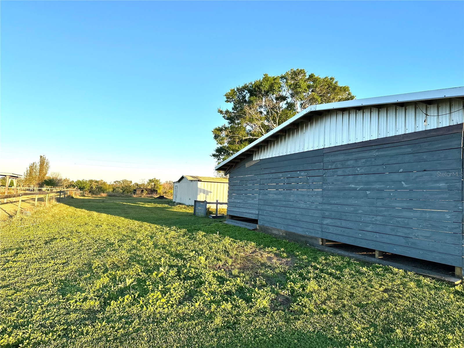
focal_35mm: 24
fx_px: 322
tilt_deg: +4.2
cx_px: 232
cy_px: 174
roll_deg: -2.0
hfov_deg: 71.6
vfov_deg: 56.8
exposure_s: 1/1664
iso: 80
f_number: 1.78
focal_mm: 6.86
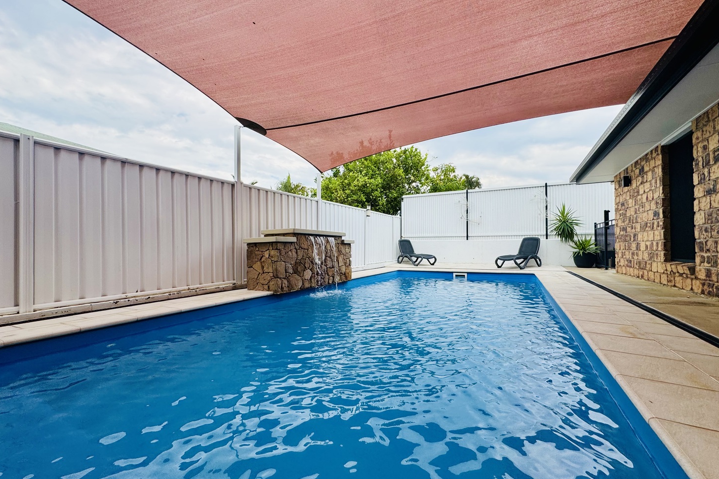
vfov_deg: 77.3
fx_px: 300
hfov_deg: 100.4
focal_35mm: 15
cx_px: 357
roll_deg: +0.2
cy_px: 246
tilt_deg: +0.7
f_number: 2.2
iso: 40
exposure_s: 1/956
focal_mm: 2.22
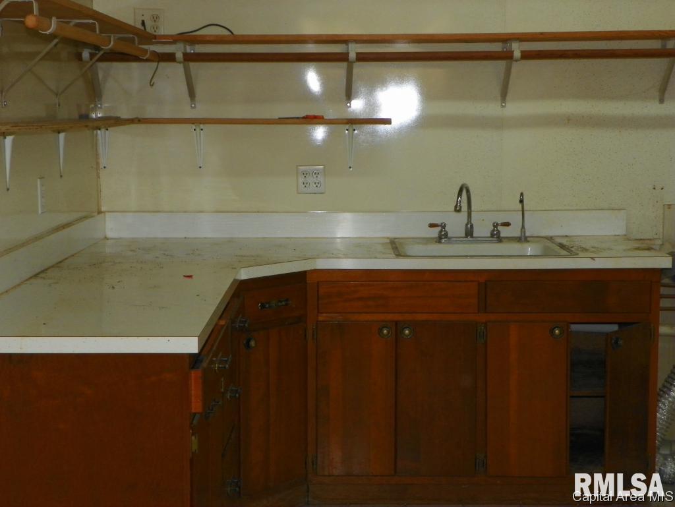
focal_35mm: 56
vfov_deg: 26.1
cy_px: 254
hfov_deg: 34.3
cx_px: 338
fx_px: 1092
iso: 200
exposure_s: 1/40
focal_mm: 9.9
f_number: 3.5
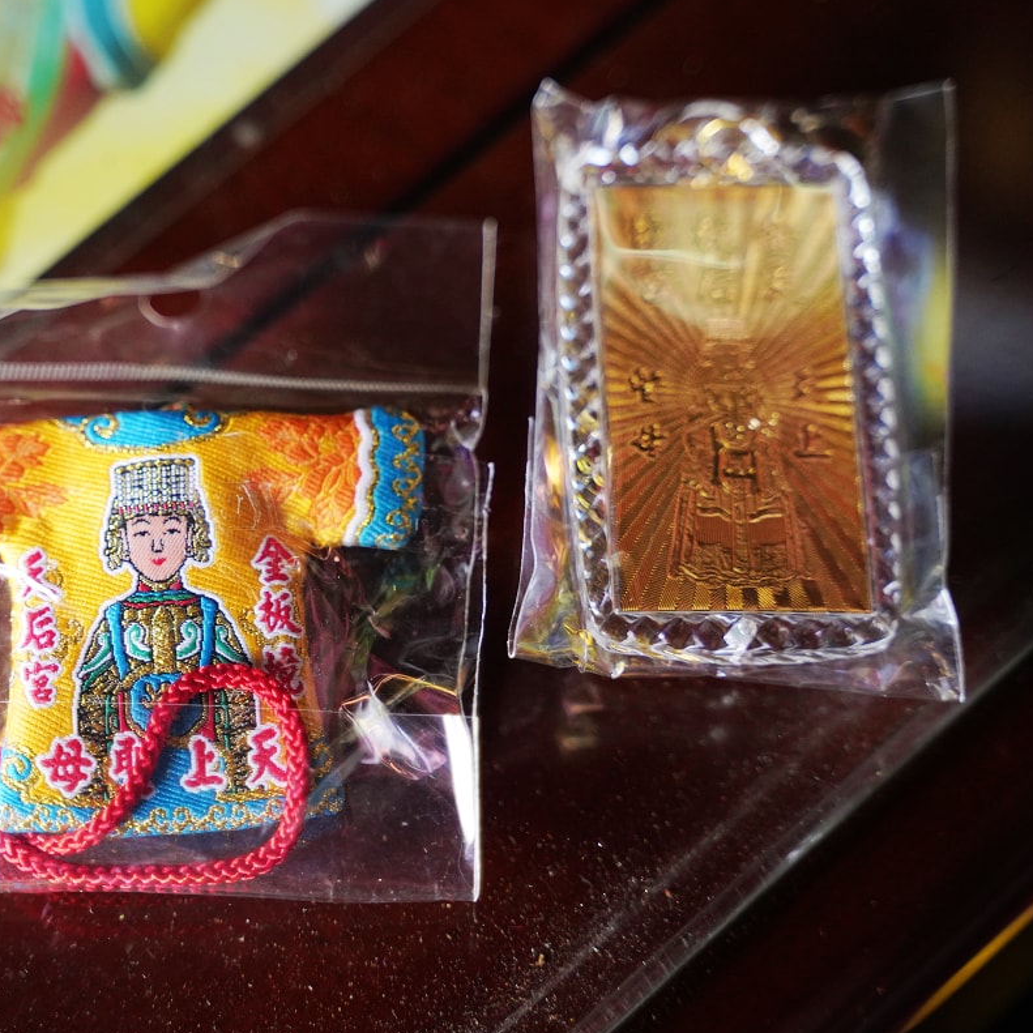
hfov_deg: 19.4
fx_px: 3005
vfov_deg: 19.5
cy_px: 517
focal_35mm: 89
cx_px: 298
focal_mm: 69
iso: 1600
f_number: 3.2
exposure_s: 1/80
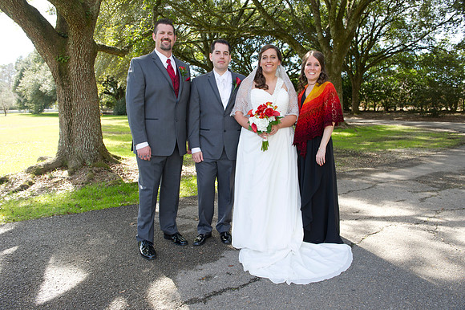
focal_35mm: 28
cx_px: 232
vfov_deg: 46.4
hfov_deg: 65.5
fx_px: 361
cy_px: 155
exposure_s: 1/160
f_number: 5.6
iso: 320
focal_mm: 28
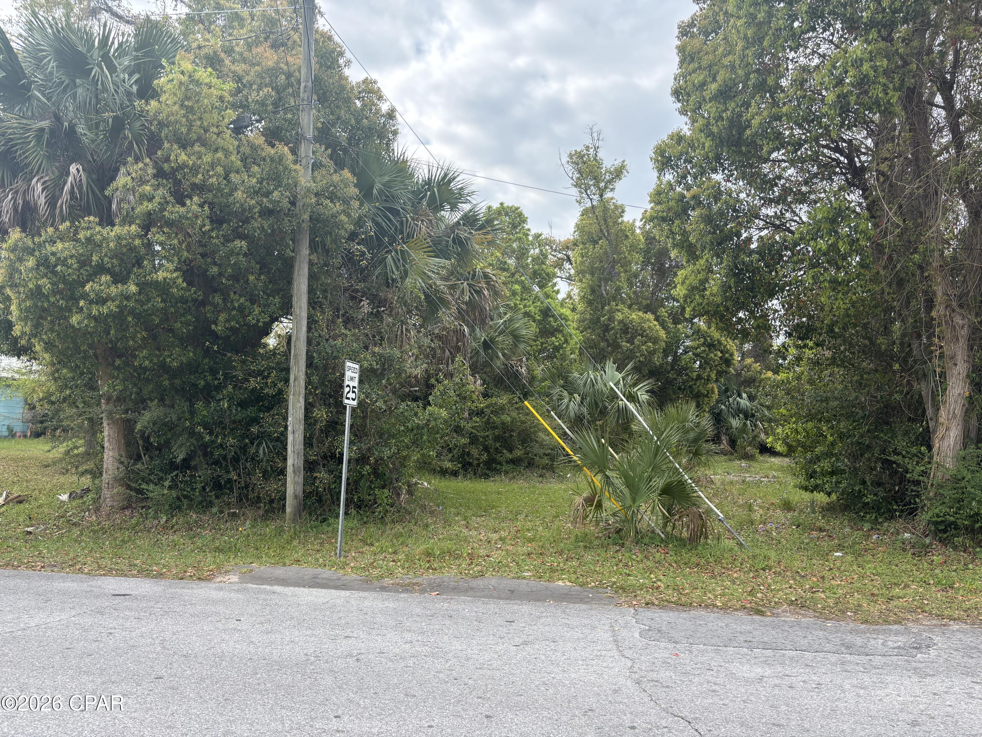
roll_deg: -3.9
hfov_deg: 67.3
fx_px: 738
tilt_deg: +5.2
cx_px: 491
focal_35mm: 26
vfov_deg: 53.1
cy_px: 368
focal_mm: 5.96
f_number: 1.6
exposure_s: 1/865
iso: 50
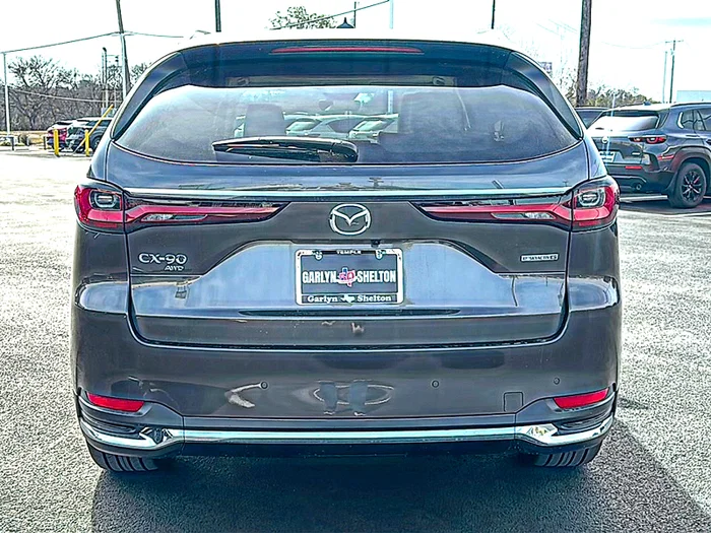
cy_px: 266
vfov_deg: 37.7
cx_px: 356
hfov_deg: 49.0
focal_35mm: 38
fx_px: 781
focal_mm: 6.86
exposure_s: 1/1957
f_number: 1.78
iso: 100
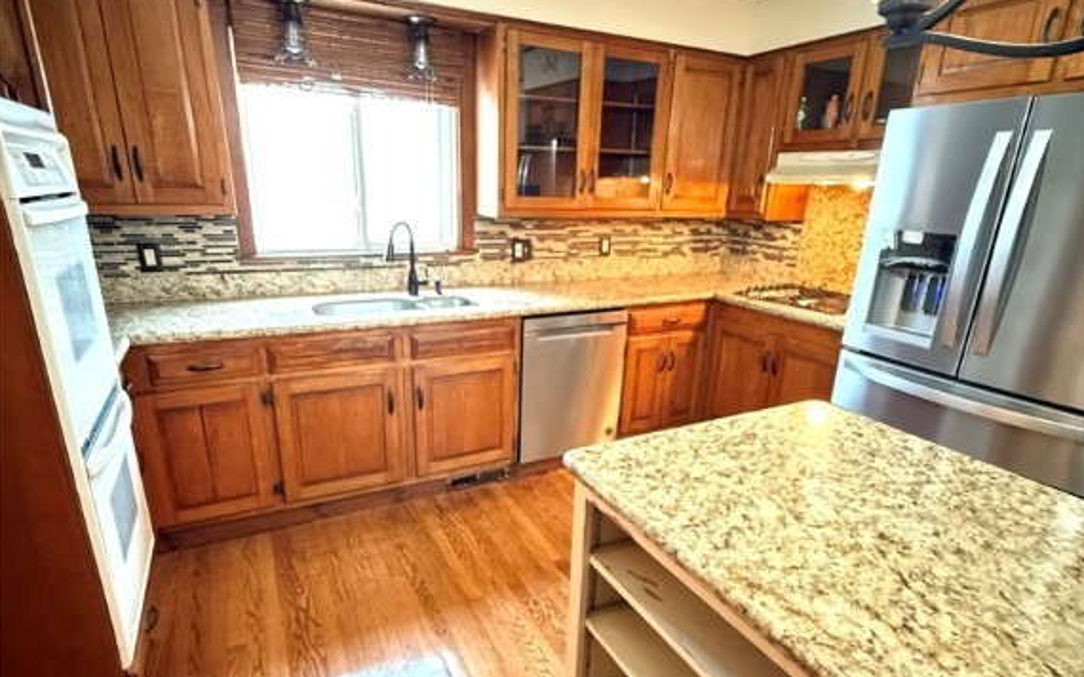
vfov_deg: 59.4
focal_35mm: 20
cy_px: 386
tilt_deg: -19.3
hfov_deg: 85.1
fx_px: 591
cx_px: 540
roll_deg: -2.1
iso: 1600
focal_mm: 2.22
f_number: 2.2
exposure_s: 1/40
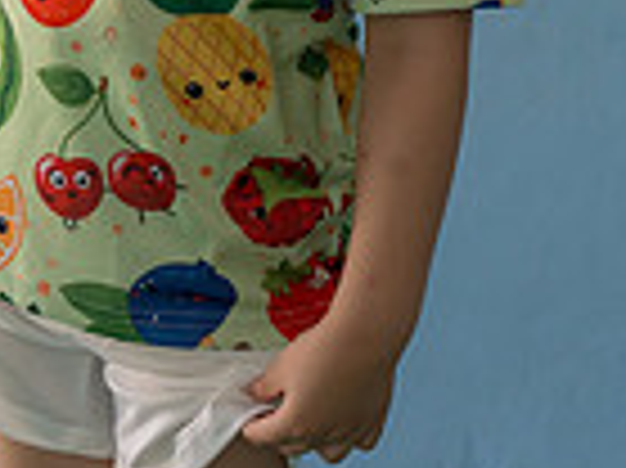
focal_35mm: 256
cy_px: -184
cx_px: 293
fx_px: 4626
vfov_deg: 5.7
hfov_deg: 7.7
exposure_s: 1/160
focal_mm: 82
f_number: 8
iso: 500
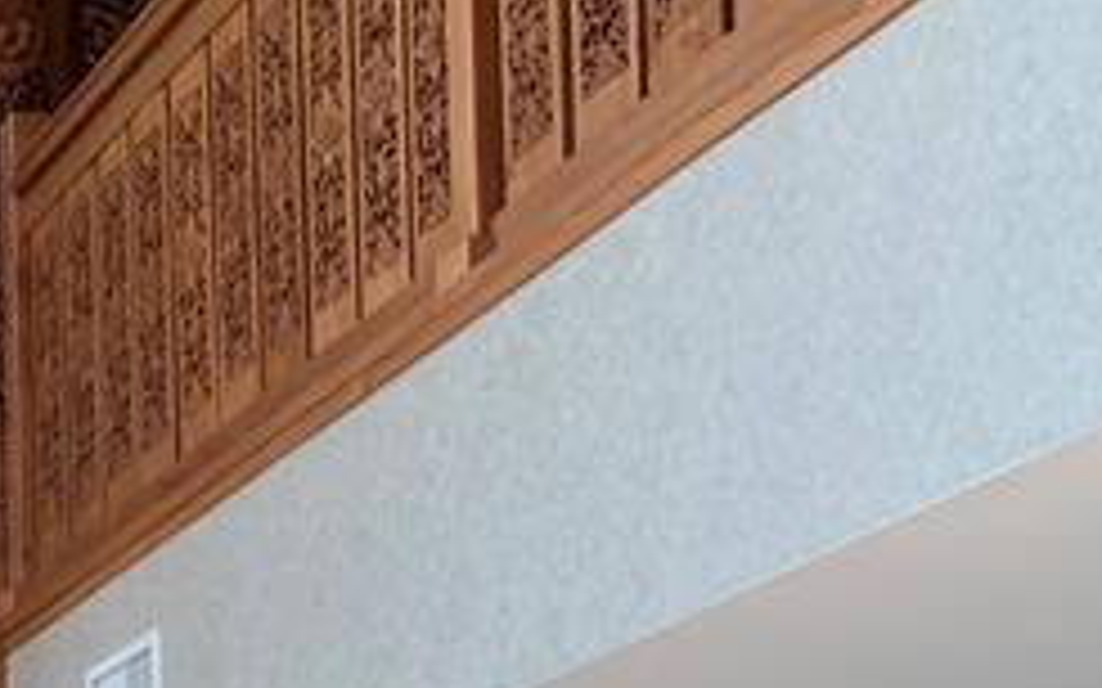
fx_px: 3453
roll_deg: +0.1
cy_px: 1147
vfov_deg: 10.8
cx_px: -810
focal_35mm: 115
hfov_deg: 15.8
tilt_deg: +2.7
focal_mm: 4.25
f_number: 1.8
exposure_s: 1/130
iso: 25
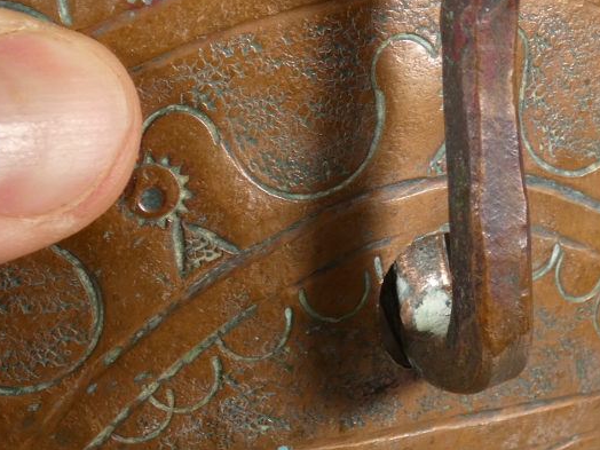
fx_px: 1456
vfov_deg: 17.5
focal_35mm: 84
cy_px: 140
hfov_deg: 23.1
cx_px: 445
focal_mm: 7.8
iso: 200
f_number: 3.7
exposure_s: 1/125
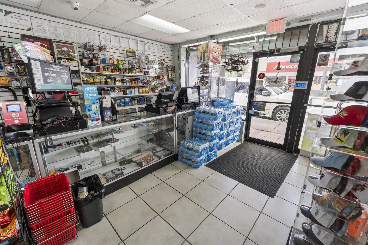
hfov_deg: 100.4
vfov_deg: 77.3
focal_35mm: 15
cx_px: 184
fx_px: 153
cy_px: 122
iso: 125
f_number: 2.8
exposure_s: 1/25
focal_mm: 10
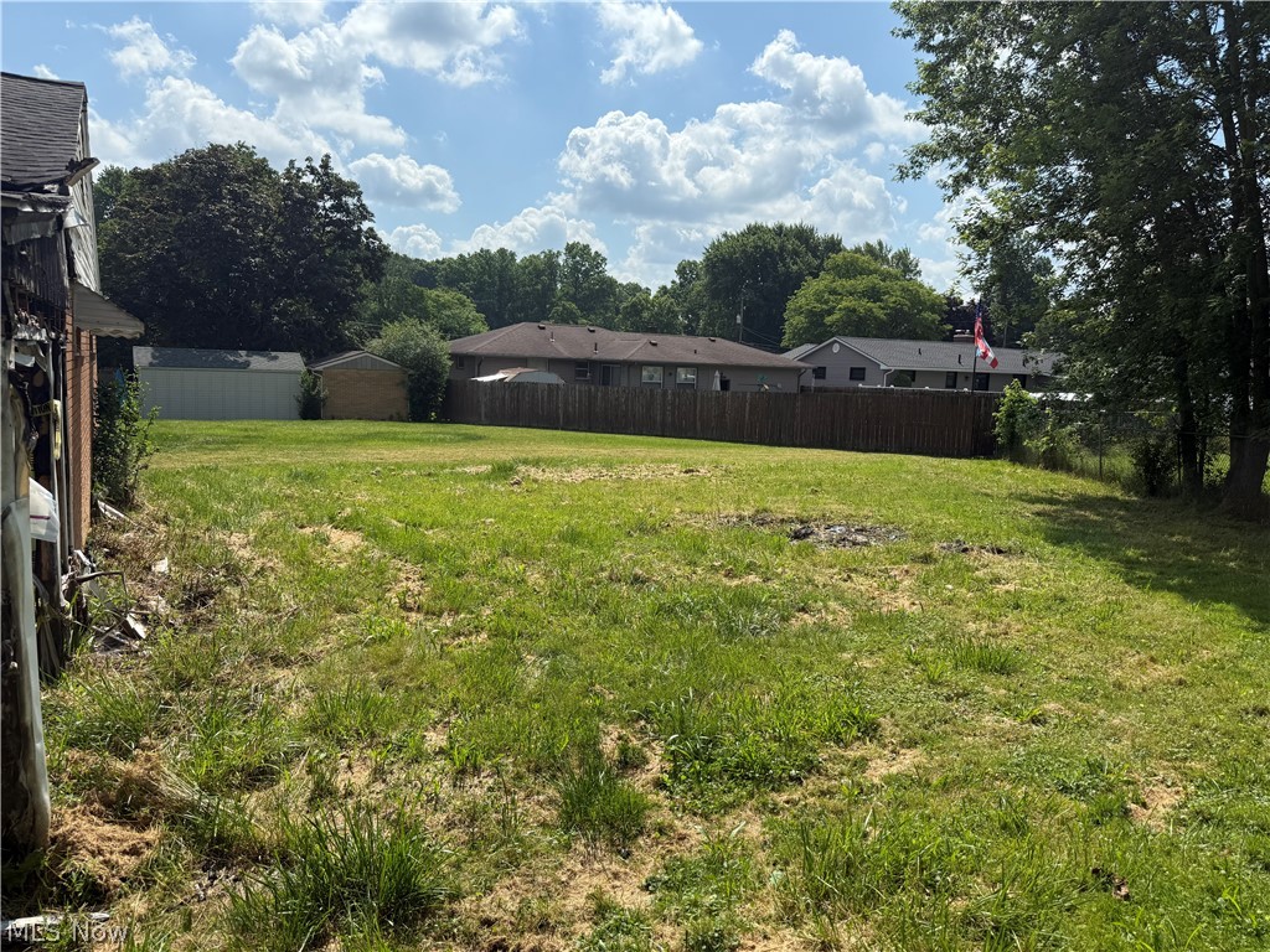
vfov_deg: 56.8
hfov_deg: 71.6
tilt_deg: -6.3
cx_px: 635
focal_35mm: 24
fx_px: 881
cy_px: 476
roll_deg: -2.3
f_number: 1.78
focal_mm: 6.76
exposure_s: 1/6173
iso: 80
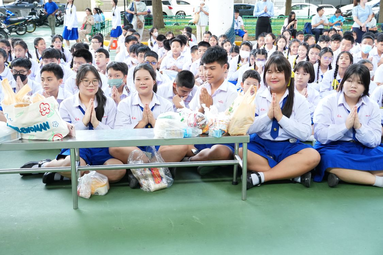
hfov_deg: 43.6
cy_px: 128
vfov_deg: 29.9
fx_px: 479
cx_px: 192
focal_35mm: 45
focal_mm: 30
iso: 1000
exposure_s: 1/125
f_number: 4.5
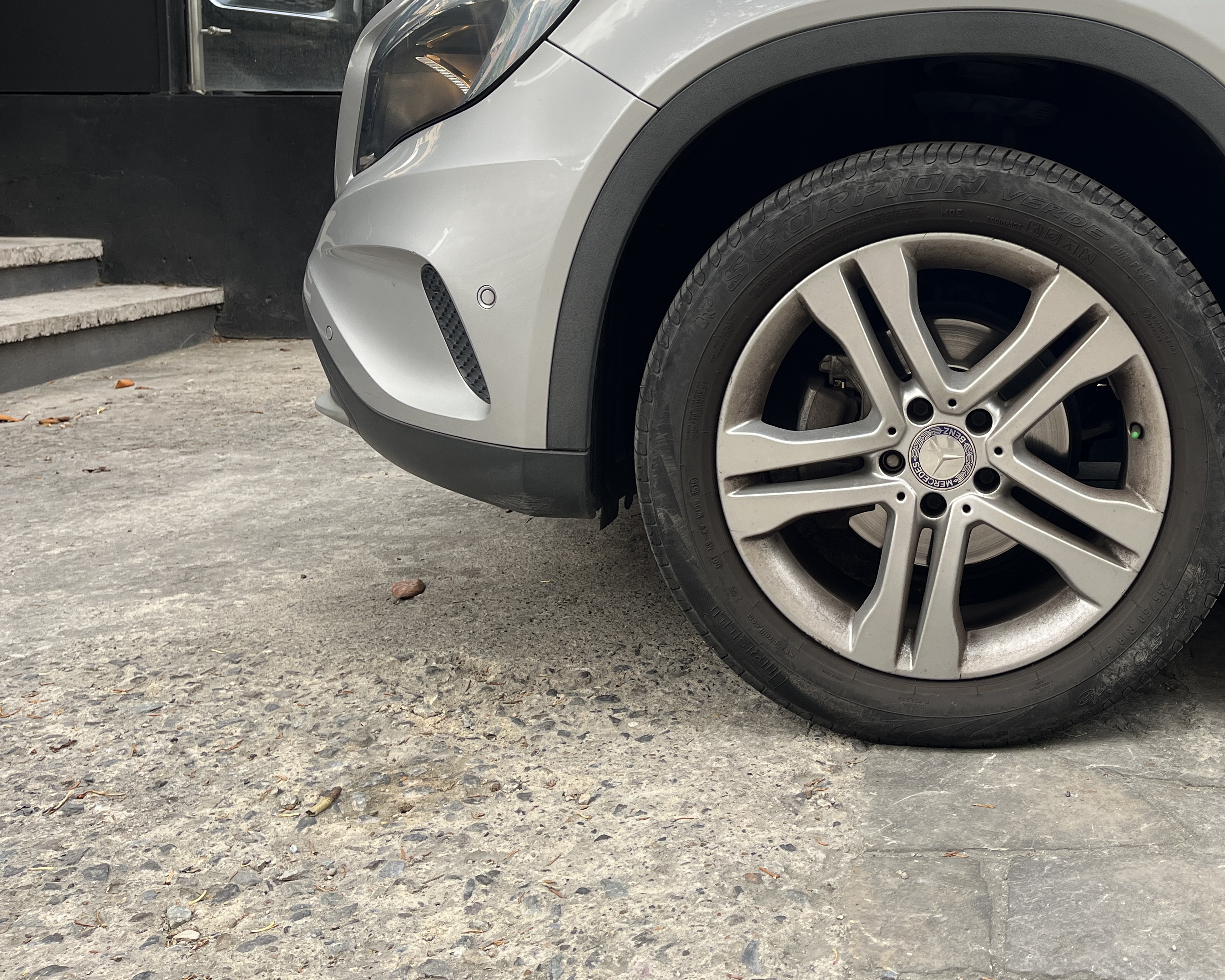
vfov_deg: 38.6
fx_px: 1378
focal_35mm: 38
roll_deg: -0.7
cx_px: 905
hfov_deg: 46.4
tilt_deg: -4.7
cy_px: 300
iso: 50
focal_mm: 5.1
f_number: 1.6
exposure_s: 1/445
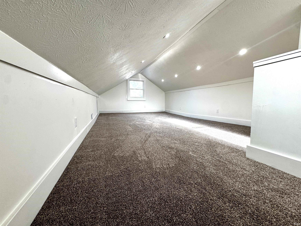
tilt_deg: -5.4
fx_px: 122
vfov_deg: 85.7
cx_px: 150
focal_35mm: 14
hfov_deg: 102.1
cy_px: 113
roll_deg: -0.2
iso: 125
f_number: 2.2
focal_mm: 2.22
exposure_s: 1/120
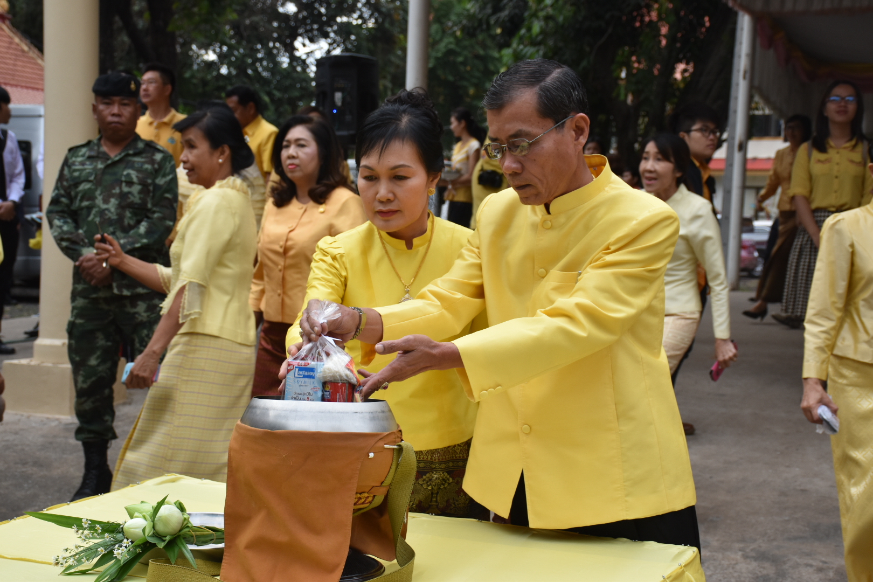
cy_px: 291
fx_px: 1528
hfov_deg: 31.9
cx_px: 436
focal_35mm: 63
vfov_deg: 21.6
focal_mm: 42
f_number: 6.3
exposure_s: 1/160
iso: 400
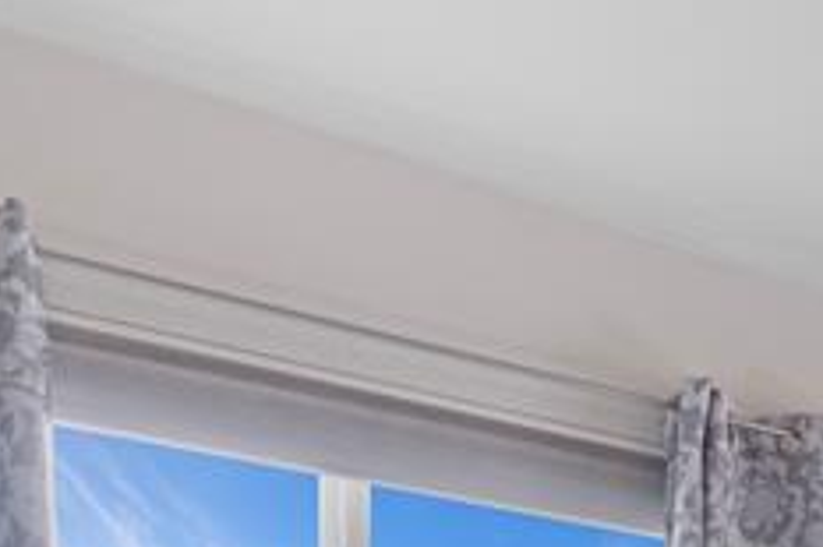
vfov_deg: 17.3
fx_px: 1508
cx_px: 1625
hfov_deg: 19.1
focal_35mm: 66
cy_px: 949
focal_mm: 10
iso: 400
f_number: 7.1
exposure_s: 1/20
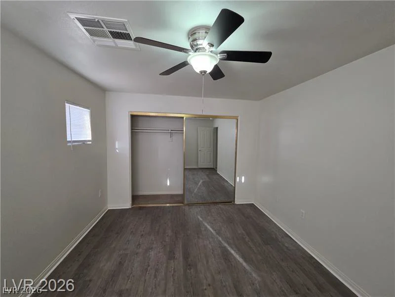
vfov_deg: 89.9
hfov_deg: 106.2
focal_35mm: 13
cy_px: 148
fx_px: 148
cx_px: 198
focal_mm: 2.2
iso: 160
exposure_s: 1/120
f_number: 1.9
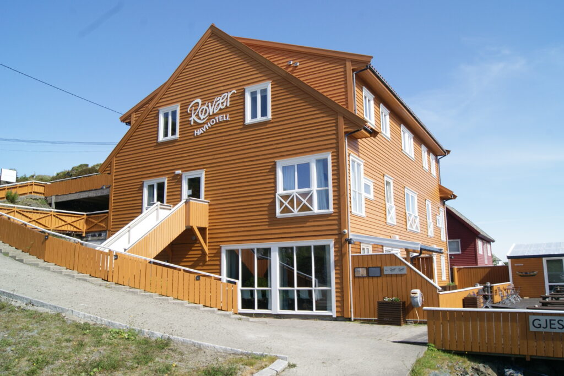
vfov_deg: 43.6
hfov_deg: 61.9
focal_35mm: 30
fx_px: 470
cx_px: 282
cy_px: 188
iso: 100
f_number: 13
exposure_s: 1/160
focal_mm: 20
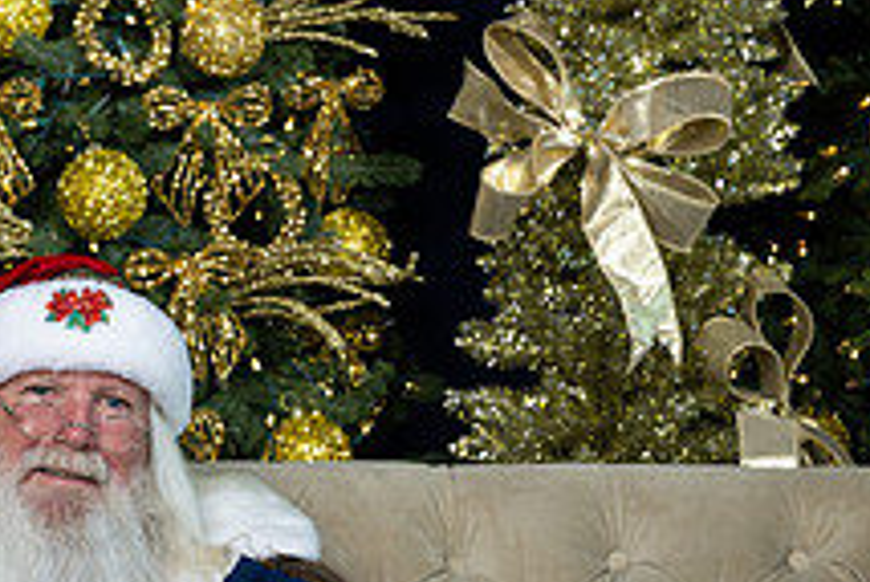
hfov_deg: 15.2
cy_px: 751
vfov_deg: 10.1
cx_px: 37
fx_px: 3216
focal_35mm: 133
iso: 400
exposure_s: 1/60
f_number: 7.1
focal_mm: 49
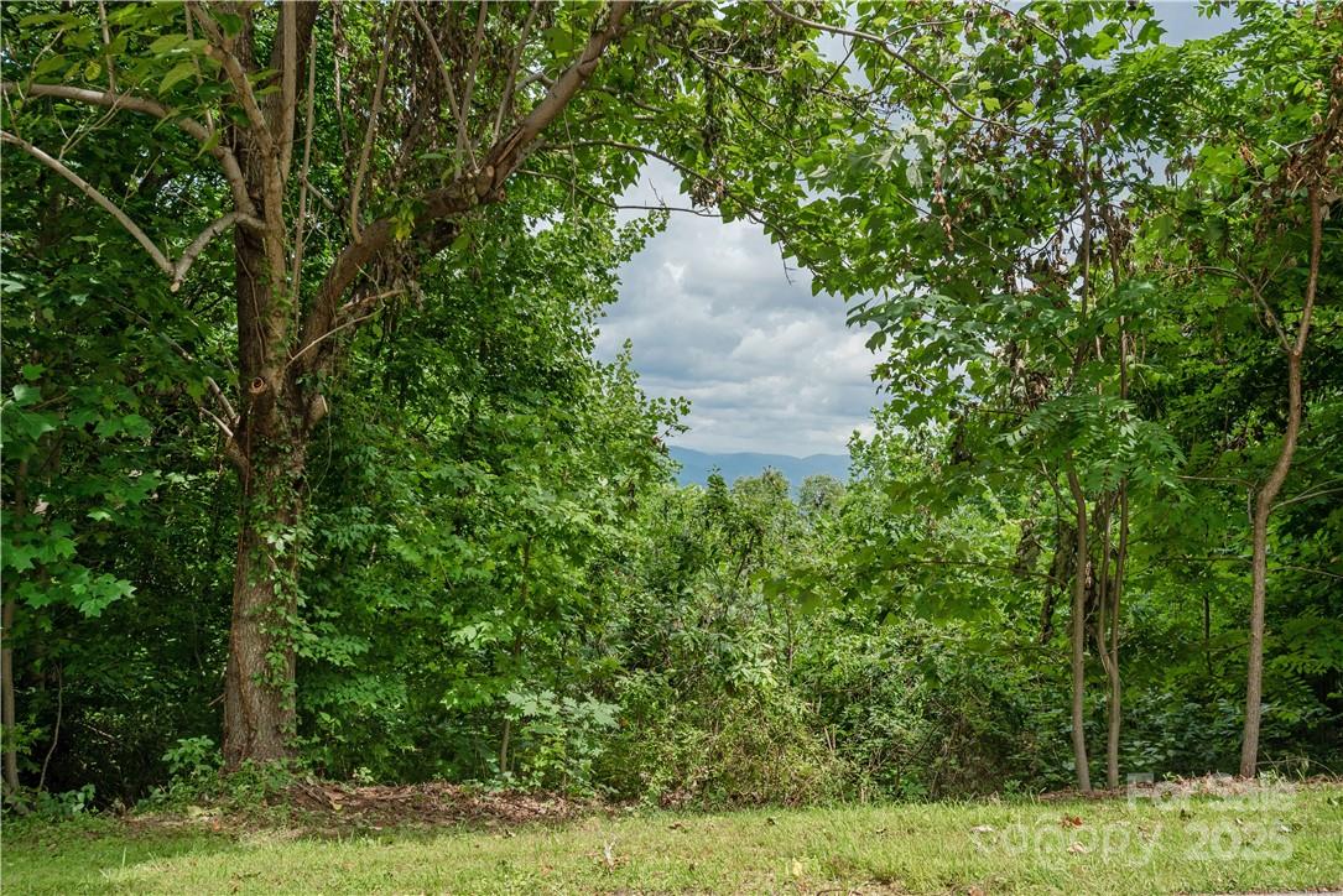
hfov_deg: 54.4
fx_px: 1306
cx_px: 672
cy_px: 448
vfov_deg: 37.9
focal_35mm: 35
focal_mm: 35
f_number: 7.1
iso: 320
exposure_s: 1/1000
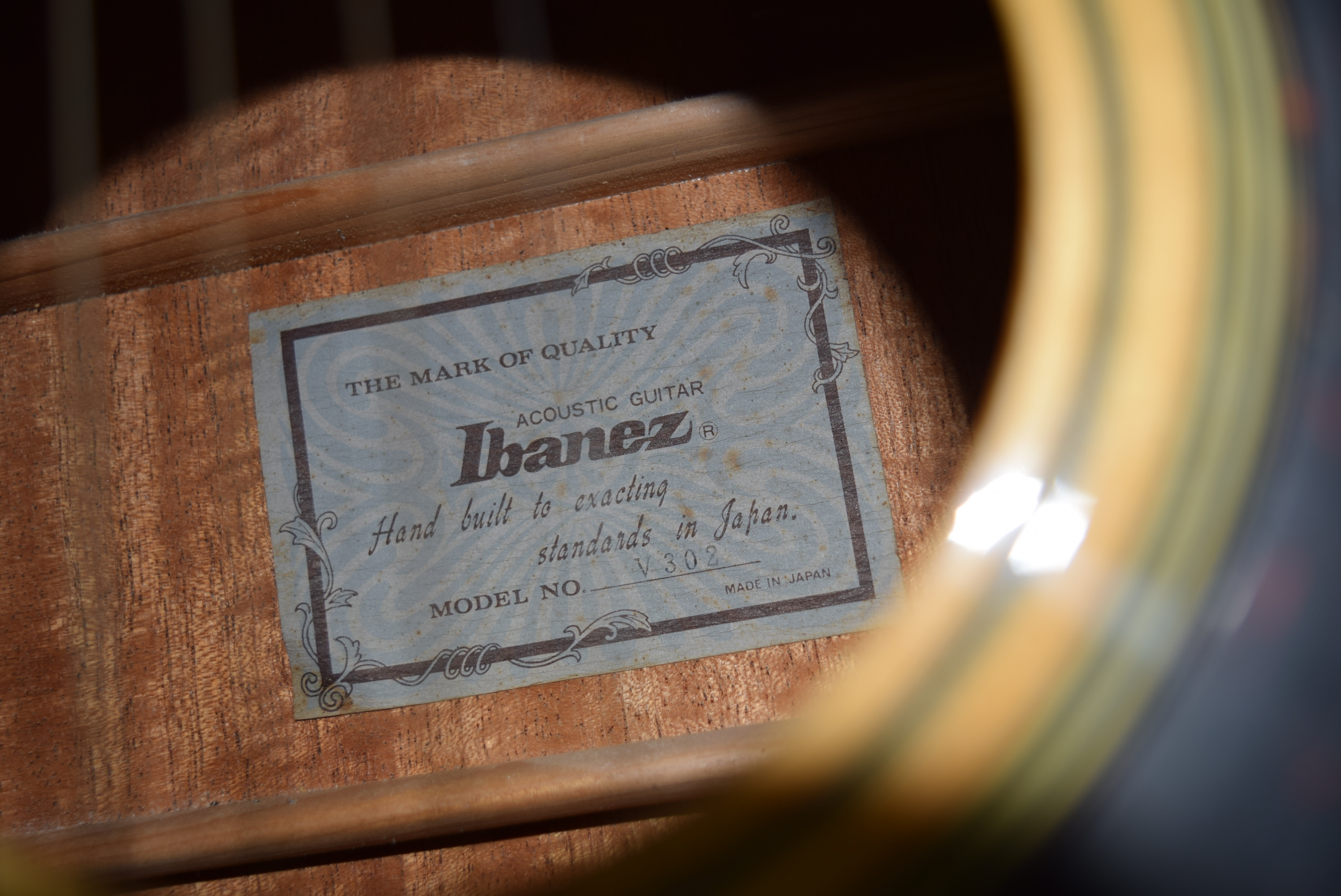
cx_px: 670
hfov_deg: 44.9
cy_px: 448
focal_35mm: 44
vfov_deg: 30.9
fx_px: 1622
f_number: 4.2
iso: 110
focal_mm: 29
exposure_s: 1/60
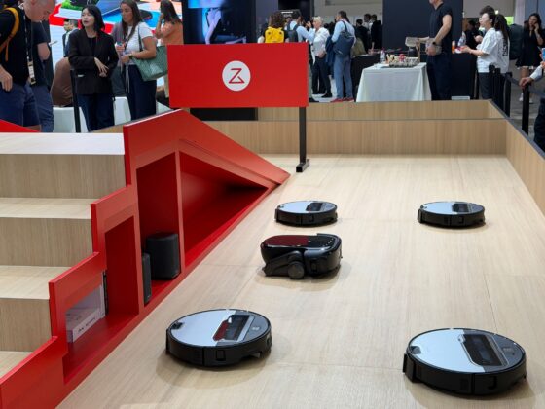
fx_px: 756
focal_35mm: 48
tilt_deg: -7.1
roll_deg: +3.4
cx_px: 272
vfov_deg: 30.3
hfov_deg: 39.7
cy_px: 204
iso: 50
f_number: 1.78
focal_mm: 6.76
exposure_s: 1/120
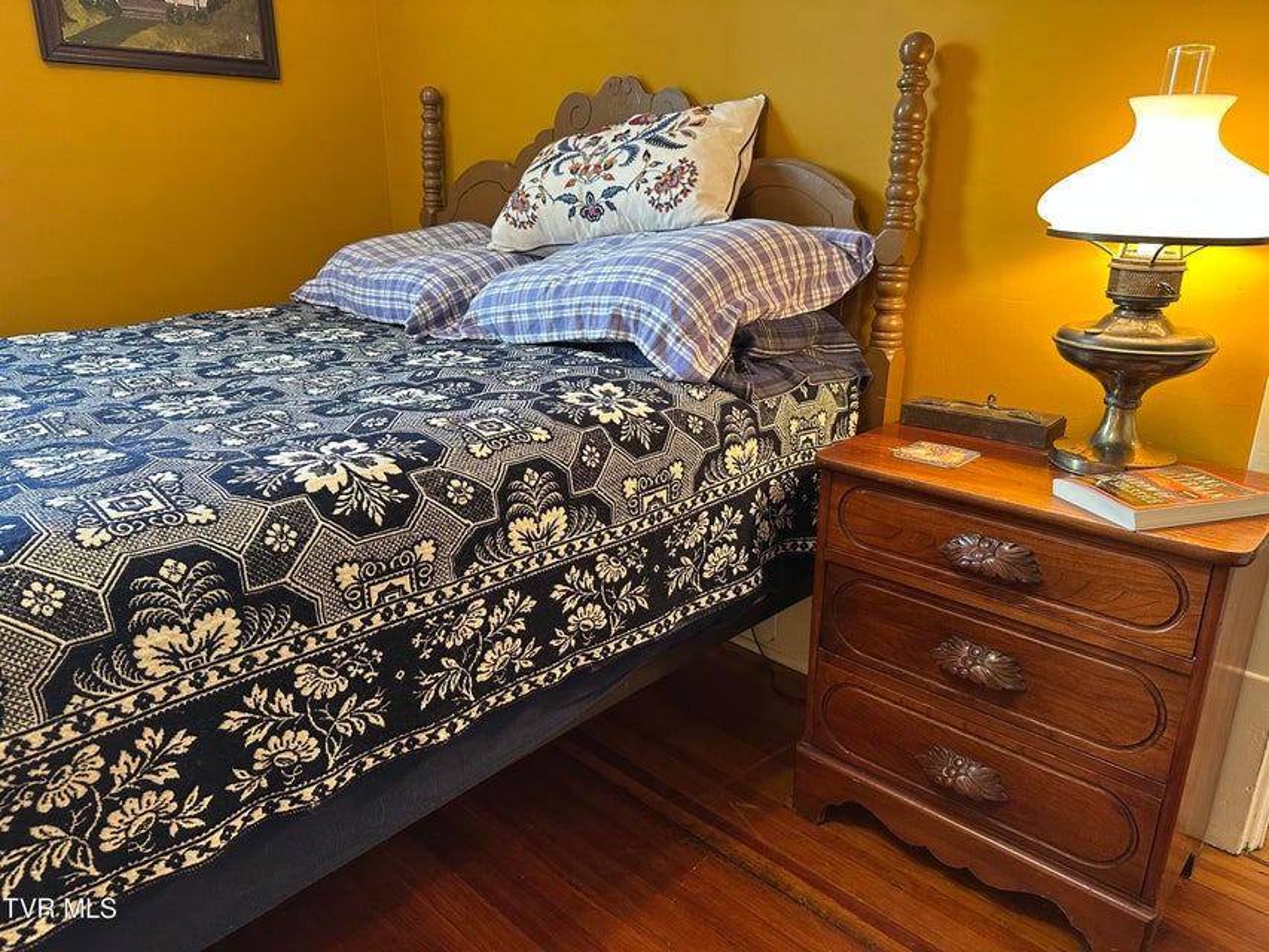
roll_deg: +0.4
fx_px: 880
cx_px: 634
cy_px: 476
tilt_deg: -18.3
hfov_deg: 71.6
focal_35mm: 24
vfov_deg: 56.8
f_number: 1.78
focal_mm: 6.86
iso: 250
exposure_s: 1/60
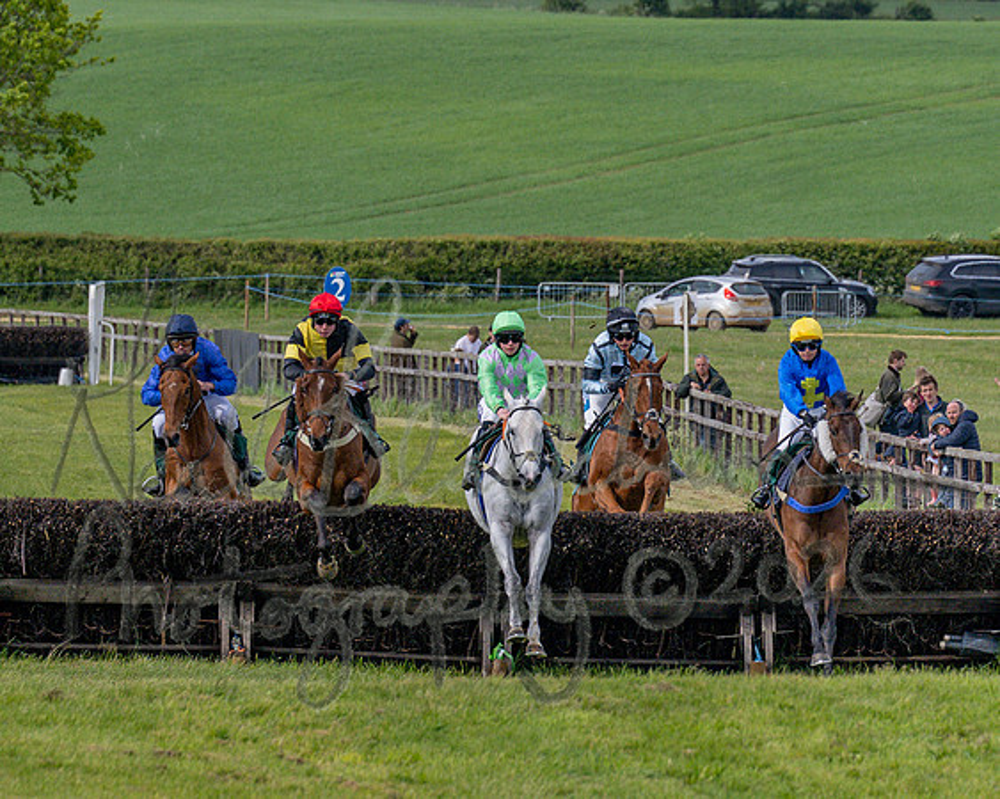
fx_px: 15727
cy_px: 115
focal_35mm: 532
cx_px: 616
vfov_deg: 2.9
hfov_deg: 3.6
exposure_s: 1/2500
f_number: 5
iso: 400
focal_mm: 175
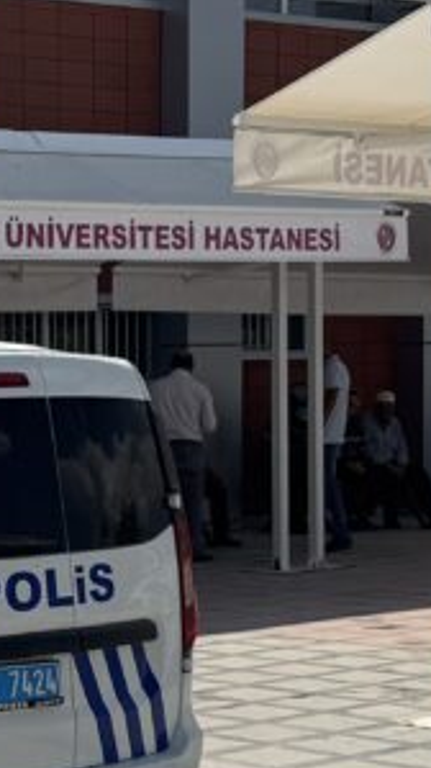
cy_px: 550
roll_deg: +1.5
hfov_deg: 10.5
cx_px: -198
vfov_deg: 19.0
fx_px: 2277
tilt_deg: -5.0
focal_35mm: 112
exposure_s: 1/7937
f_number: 1.78
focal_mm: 6.76
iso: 80
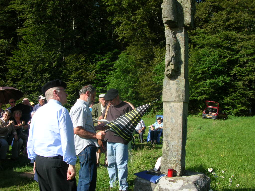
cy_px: 96
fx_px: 258
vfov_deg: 40.7
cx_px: 128
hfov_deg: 52.6
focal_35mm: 35
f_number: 5.6
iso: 50
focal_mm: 5.8
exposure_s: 1/190
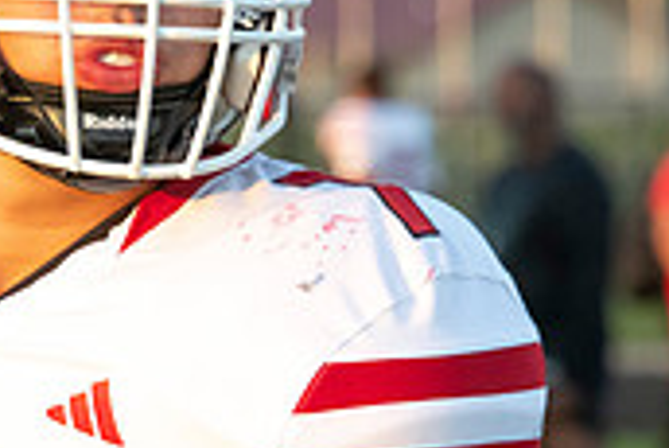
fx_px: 11884
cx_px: 198
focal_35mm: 639
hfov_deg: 3.2
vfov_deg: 2.2
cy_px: 259
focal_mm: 190
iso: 2000
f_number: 8
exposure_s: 1/1000
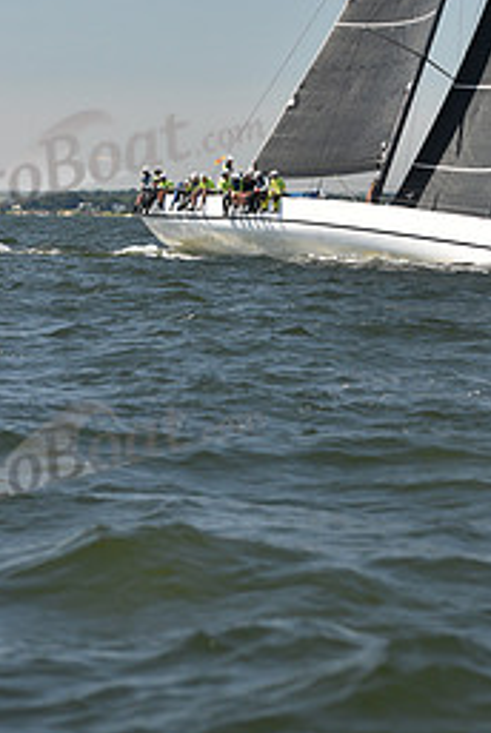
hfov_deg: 6.4
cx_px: 412
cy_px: -17
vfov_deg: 9.5
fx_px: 4366
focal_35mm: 214
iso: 250
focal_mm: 95
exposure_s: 1/800
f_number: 4
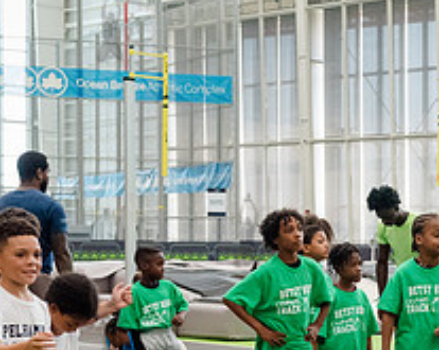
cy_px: 332
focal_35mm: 117
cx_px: 520
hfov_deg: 15.9
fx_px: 1518
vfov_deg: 13.0
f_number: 4
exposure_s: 1/1000
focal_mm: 44
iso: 6400
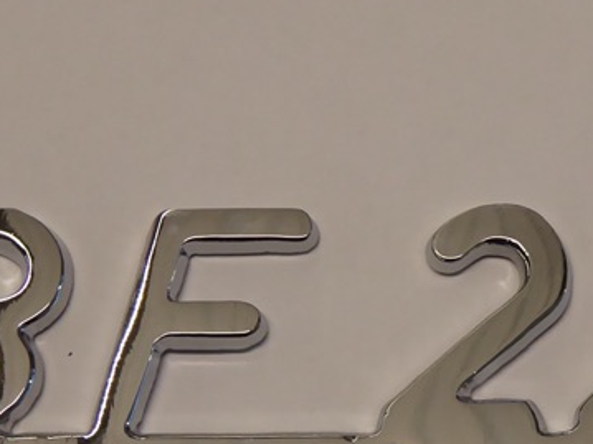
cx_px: 420
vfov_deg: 8.6
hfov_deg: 11.4
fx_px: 2963
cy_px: 380
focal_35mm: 173
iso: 250
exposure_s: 1/60
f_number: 4.4
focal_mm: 11.7
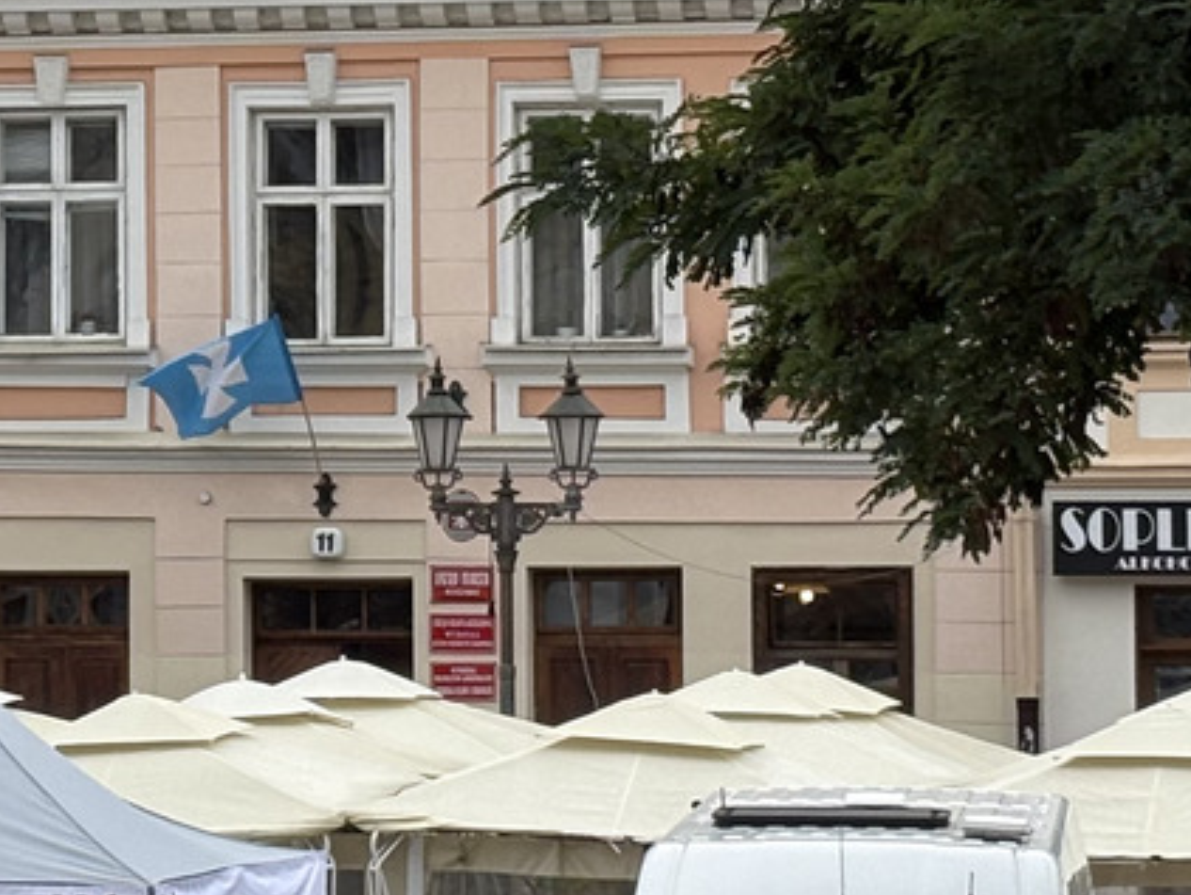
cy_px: 130
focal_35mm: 197
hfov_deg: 10.0
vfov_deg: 7.5
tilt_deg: +4.3
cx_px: 110
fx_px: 6782
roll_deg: +0.8
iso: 40
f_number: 1.6
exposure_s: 1/1553
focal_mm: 5.96
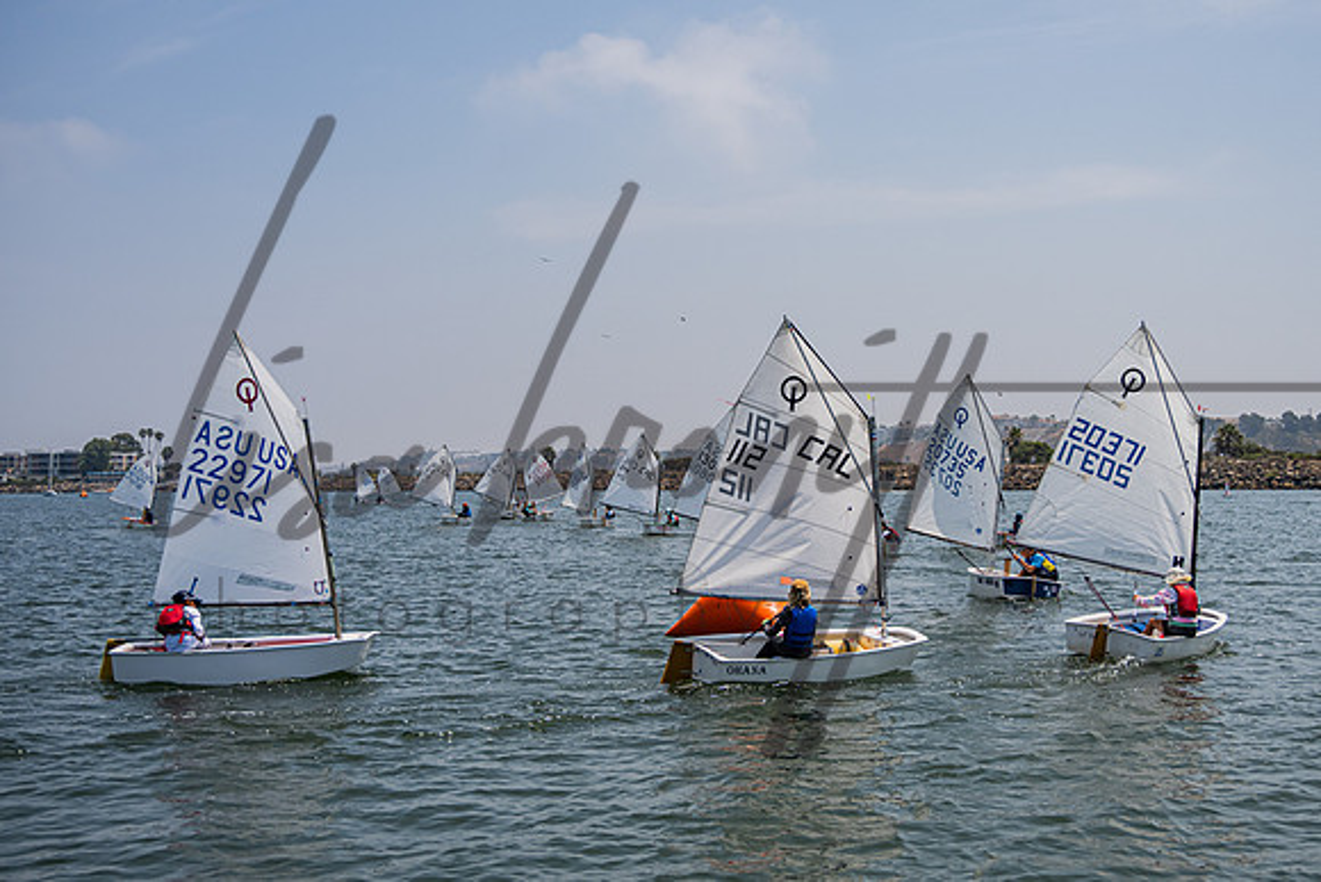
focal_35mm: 46
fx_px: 1686
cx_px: 777
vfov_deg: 29.3
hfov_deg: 42.6
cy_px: 480
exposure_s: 1/4000
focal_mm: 34
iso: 320
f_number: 4.5
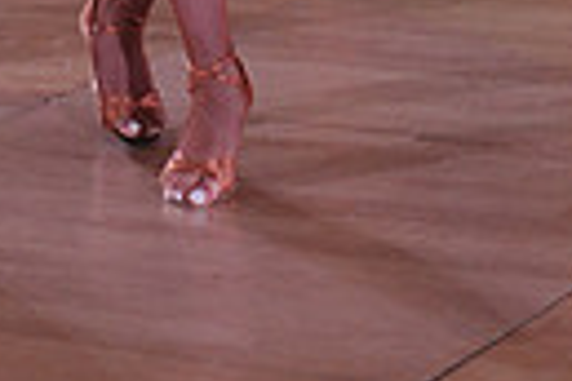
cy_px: -629
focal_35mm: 225
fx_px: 3575
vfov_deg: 5.8
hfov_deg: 9.0
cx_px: -171
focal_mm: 50
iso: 1250
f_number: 4
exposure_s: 1/400
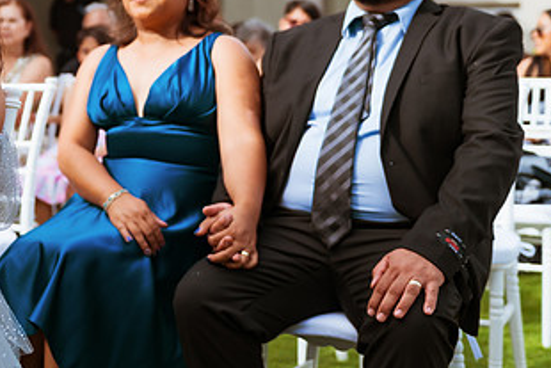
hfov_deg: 27.7
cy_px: 104
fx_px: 1087
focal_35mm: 71
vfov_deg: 19.1
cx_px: 84
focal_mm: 38
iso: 100
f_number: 2.8
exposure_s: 1/1250
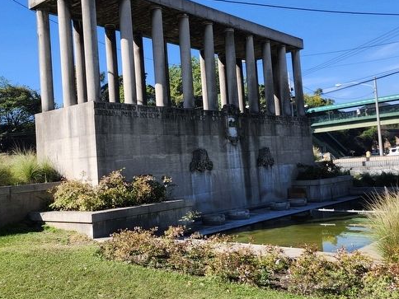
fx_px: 438
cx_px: 153
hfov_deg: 48.6
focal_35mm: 38
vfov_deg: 37.7
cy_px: 139
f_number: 1.8
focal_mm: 5.54
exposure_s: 1/912
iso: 25
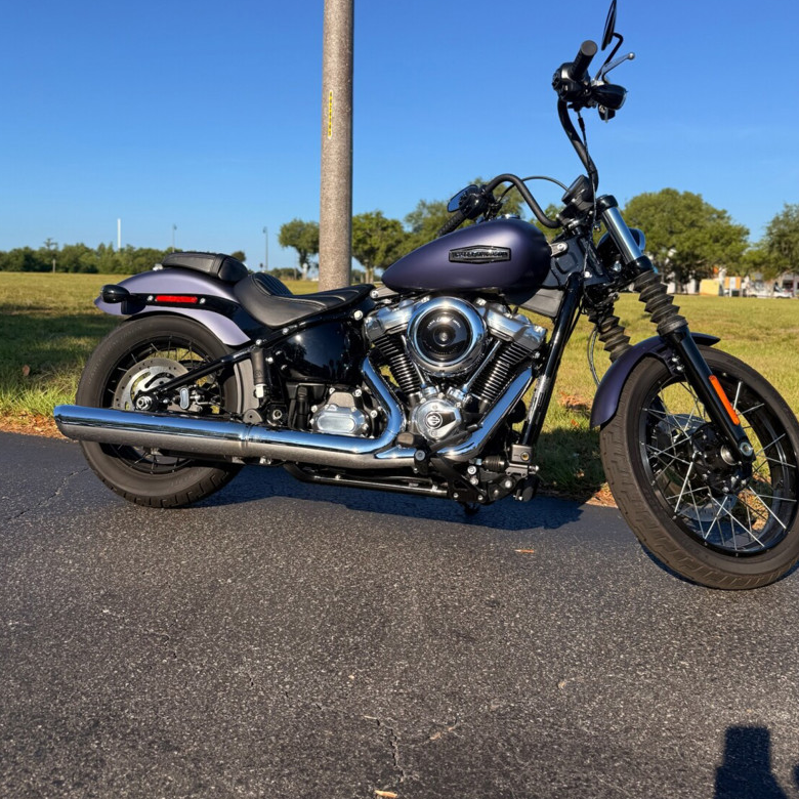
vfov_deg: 55.4
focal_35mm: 29
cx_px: 395
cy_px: 334
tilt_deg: -3.0
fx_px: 757
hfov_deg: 55.6
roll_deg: -1.6
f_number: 1.78
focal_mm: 6.76
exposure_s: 1/2907
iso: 80
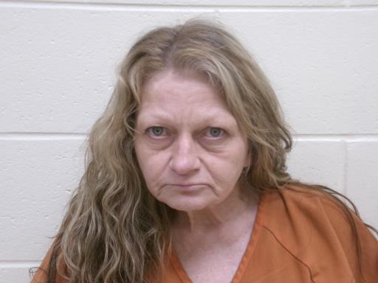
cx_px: 189
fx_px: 753
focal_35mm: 69
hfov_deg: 28.2
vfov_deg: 21.3
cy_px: 142
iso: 449
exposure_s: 1/20
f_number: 4.7
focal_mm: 12.3
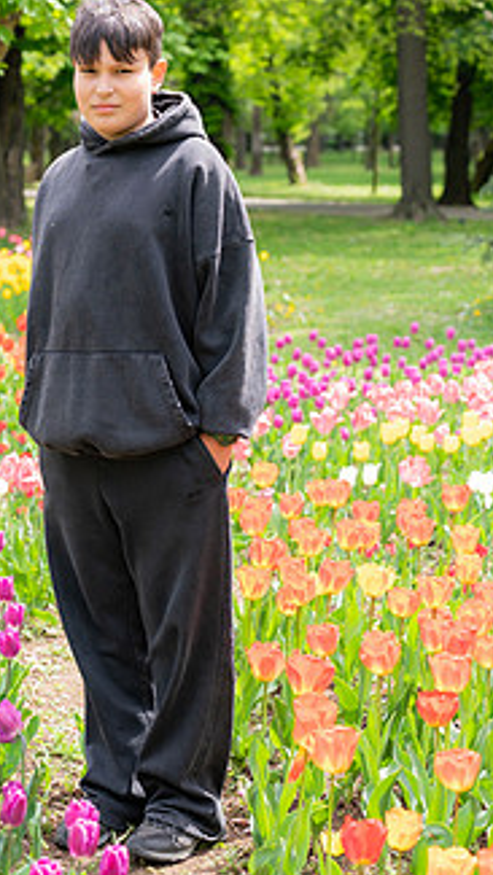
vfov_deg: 28.6
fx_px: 1718
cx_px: 106
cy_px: 380
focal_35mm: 74
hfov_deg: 16.2
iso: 400
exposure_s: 1/500
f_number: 3.5
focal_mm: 51
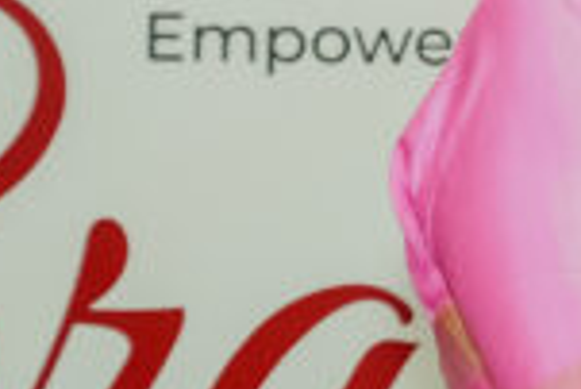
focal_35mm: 345
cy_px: 150
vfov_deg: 4.0
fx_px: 5573
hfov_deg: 5.8
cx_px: 1358
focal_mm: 68
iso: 1000
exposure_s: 1/125
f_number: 5.6
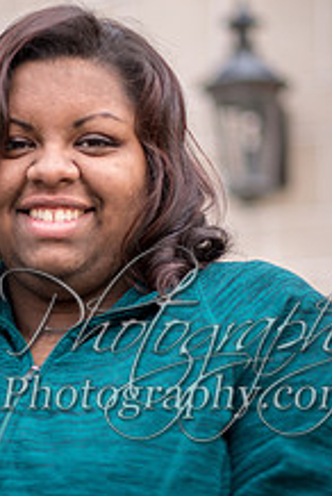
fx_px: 1420
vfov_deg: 19.8
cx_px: 84
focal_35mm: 103
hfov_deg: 13.3
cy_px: 255
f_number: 1.4
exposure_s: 1/100
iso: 200
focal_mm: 50
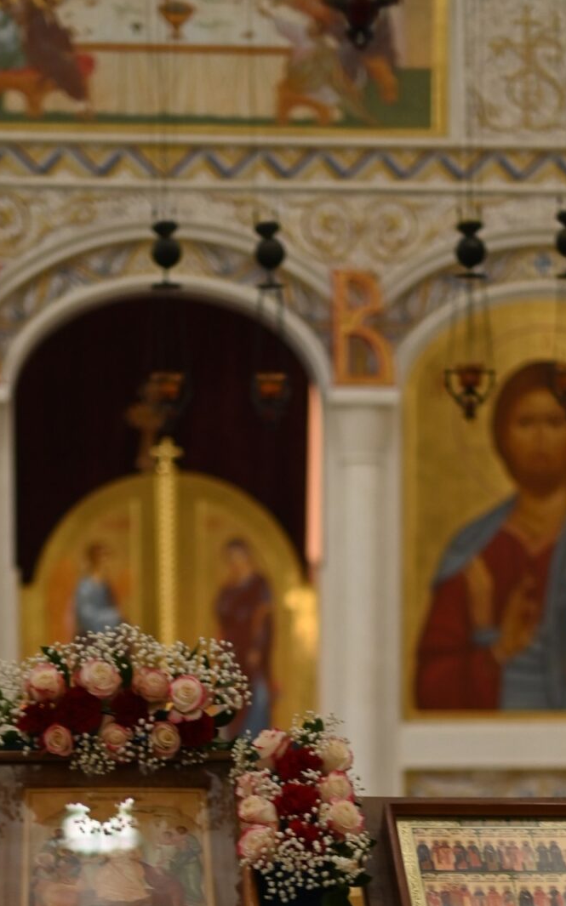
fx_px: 2420
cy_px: 814
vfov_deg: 20.8
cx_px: 283
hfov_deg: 13.3
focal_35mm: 98
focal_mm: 50
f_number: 1.8
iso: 1000
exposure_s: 1/125
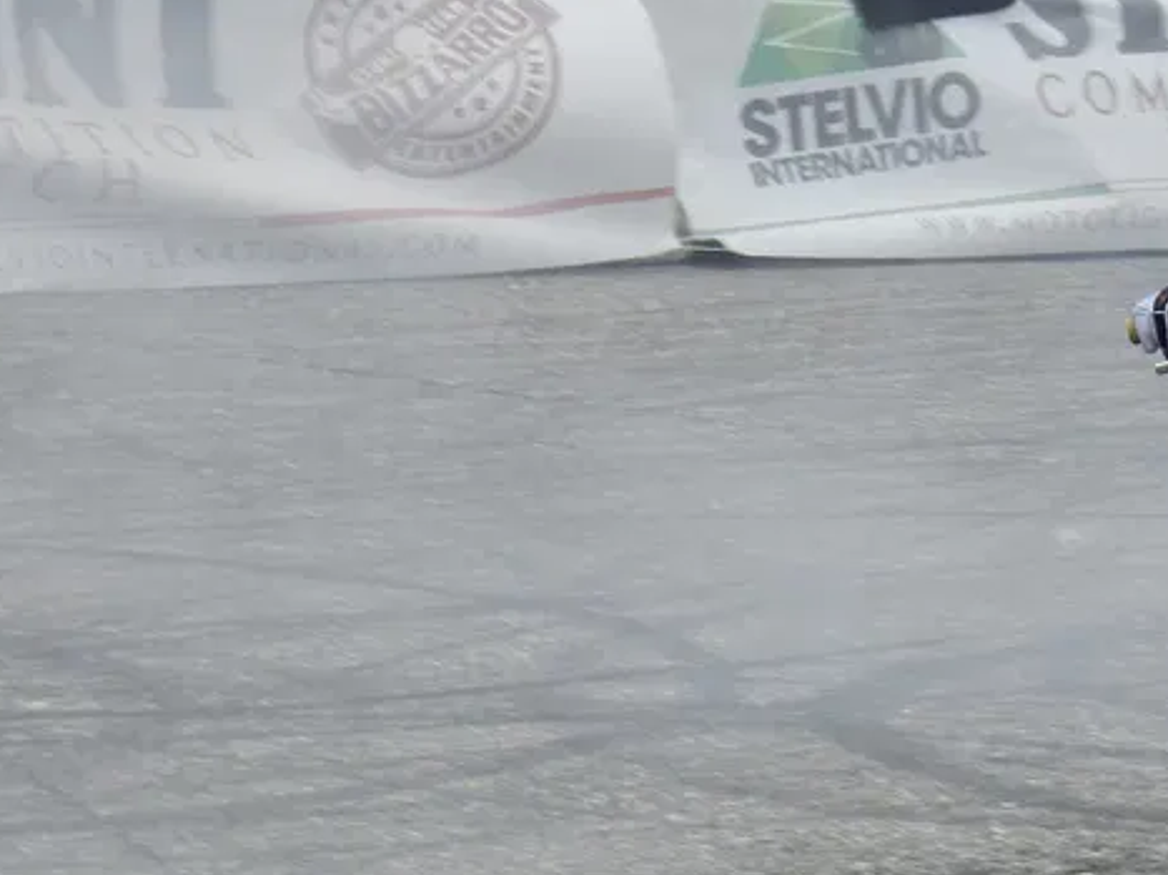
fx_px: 8431
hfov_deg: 7.9
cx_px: 1306
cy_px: 614
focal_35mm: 250
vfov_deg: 5.9
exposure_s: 1/200
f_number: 4.9
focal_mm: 17.3
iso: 80
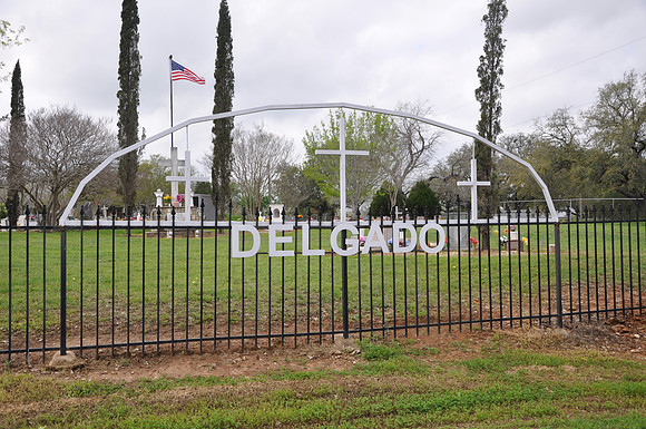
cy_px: 214
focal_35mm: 36
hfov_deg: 53.2
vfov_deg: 36.8
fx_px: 645
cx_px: 323
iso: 200
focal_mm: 24
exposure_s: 1/160
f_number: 6.3
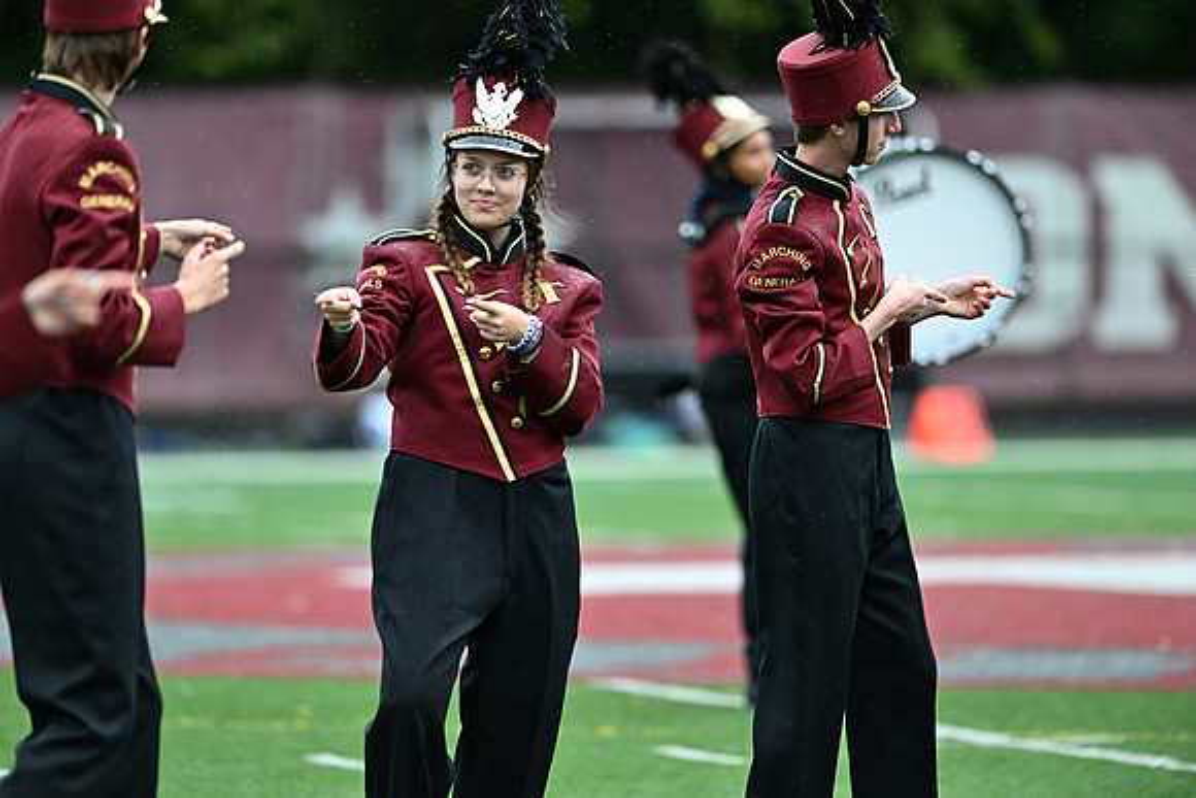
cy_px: 399
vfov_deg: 4.6
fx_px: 9969
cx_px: 598
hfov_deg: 6.9
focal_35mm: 300
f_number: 2.8
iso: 1400
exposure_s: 1/1600
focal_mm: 300
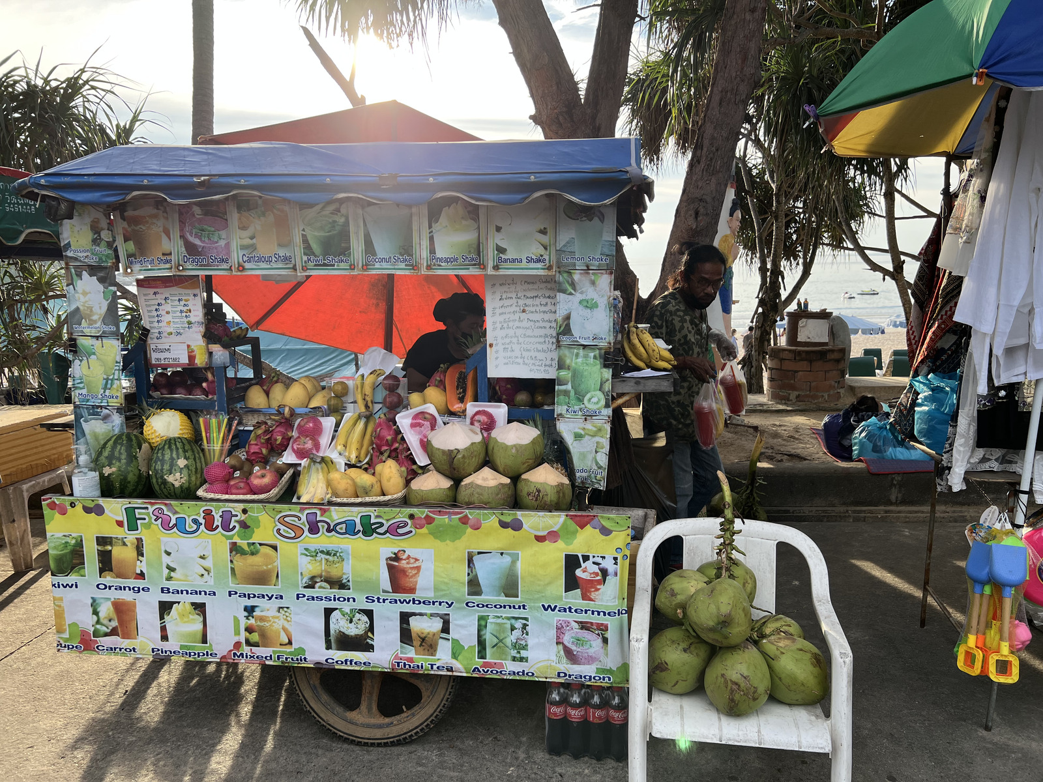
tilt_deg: -9.7
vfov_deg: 53.1
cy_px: 391
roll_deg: +1.7
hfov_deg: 67.3
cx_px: 522
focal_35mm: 26
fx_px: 783
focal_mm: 5.7
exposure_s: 1/1058
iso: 50
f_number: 1.5
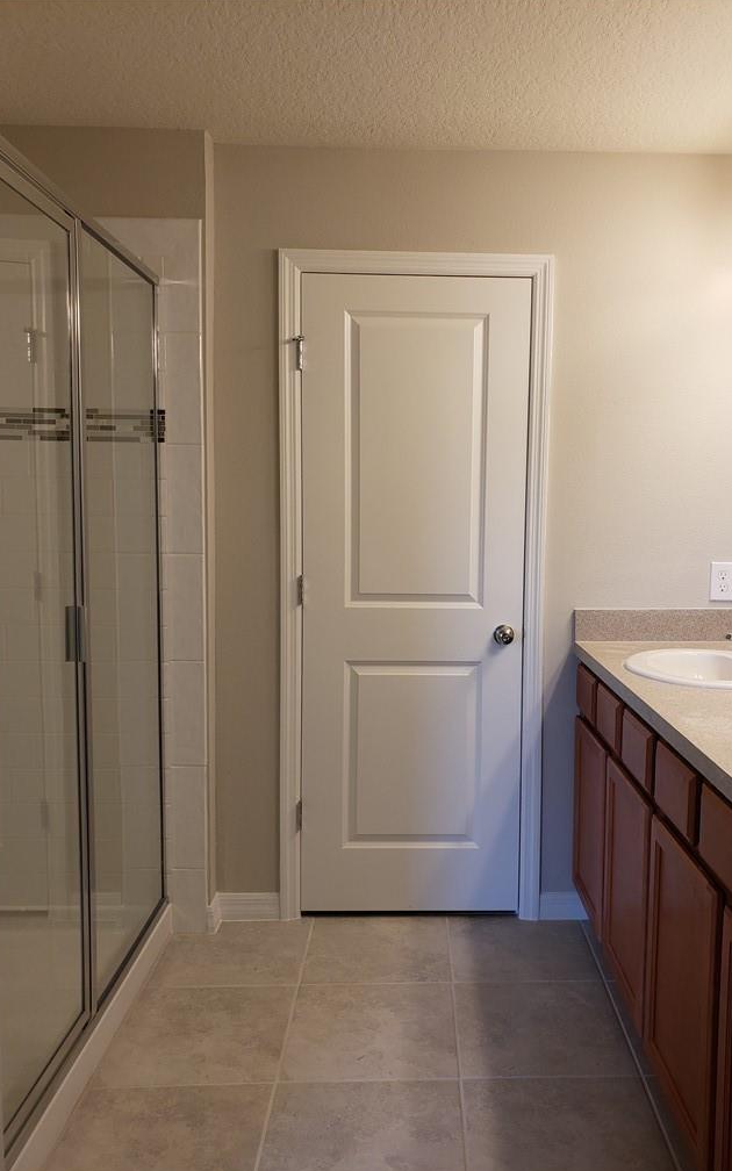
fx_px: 894
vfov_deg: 66.5
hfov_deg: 44.4
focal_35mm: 28
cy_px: 591
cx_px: 418
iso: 100
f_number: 2.4
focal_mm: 4.3
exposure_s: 1/60
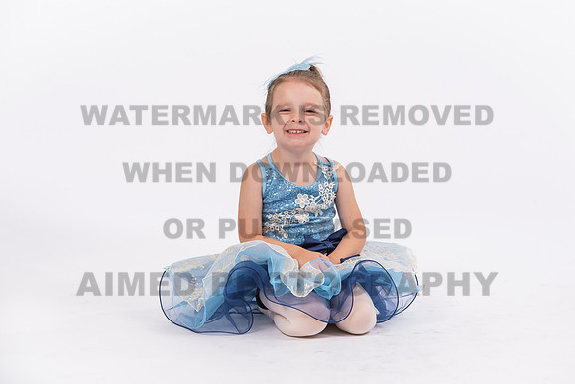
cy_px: 174
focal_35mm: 170
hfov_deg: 12.1
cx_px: 315
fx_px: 2724
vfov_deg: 8.1
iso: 250
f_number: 11
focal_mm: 155
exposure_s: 1/160
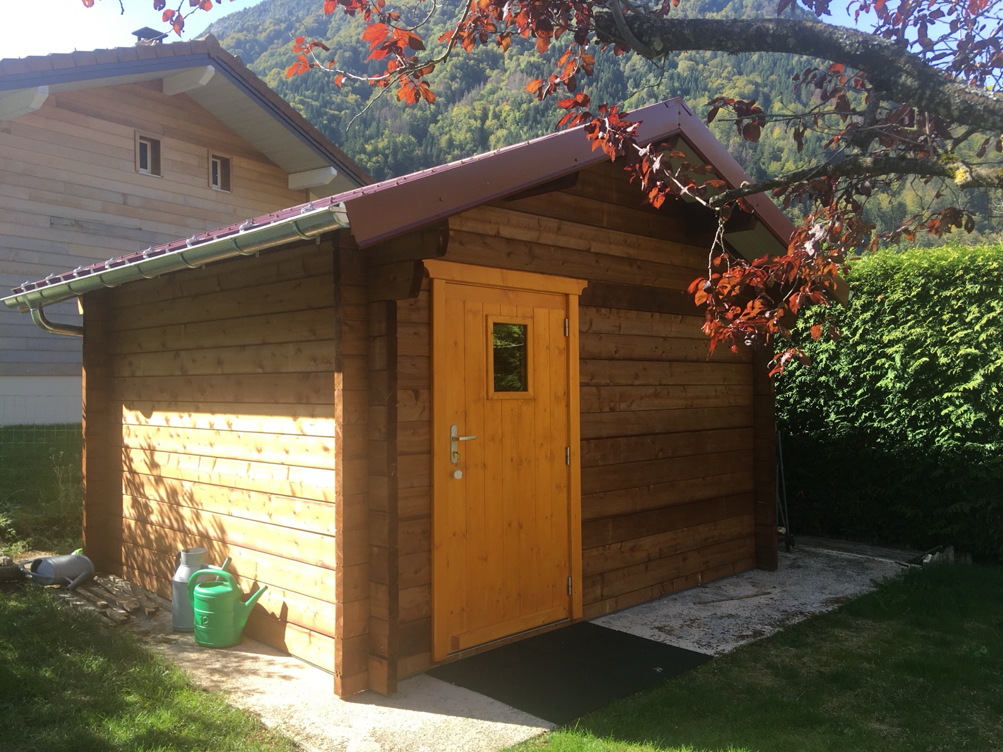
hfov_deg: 61.7
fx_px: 840
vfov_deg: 48.2
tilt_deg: -1.1
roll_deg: +0.6
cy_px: 376
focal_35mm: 29
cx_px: 502
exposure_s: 1/370
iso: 25
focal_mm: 4.15
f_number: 2.2
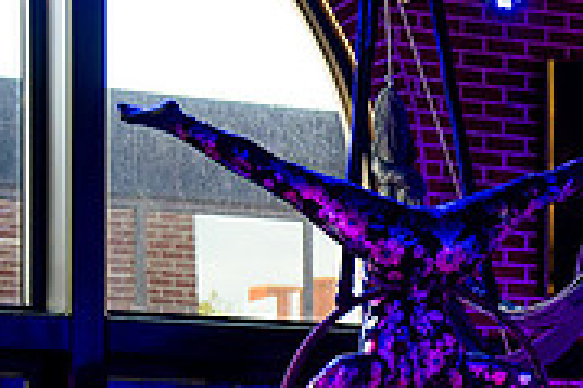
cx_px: 719
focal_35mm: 186
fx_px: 3009
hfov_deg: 10.8
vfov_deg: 7.3
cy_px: 411
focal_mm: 50
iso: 2500
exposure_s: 1/320
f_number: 4
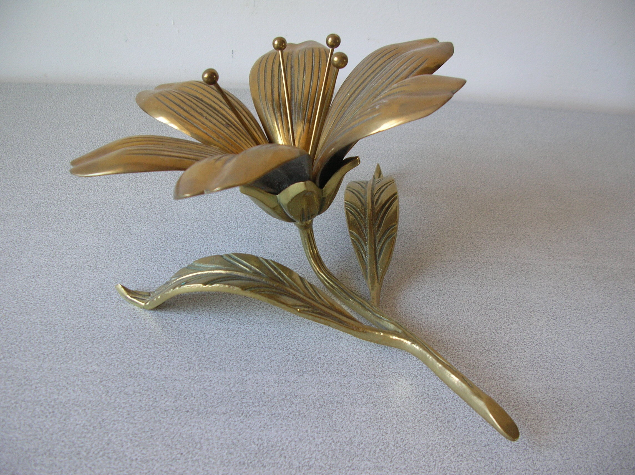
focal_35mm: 35
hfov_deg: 52.7
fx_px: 642
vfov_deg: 40.6
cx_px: 318
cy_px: 238
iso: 50
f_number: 2.8
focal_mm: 5.8
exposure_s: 1/14.7
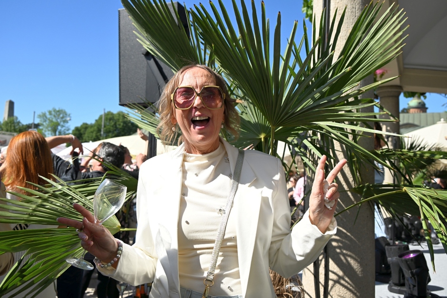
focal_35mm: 33
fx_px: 410
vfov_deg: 40.0
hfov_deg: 57.2
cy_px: 149
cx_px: 224
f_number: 5.6
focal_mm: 33
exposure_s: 1/640
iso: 160
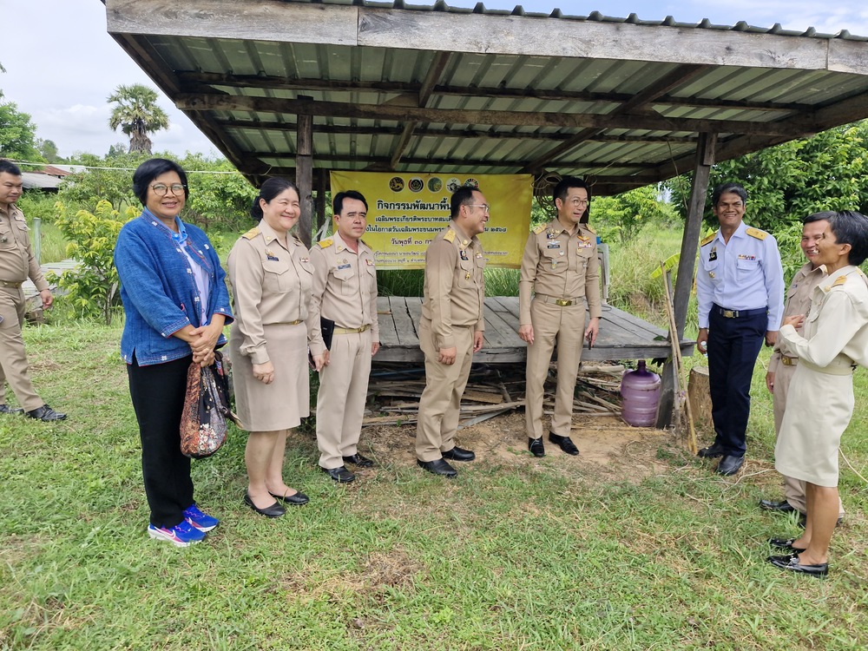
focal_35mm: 23
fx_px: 577
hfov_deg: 73.9
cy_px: 326
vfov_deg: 58.9
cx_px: 434
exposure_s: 1/8065
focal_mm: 5.54
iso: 50
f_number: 1.8
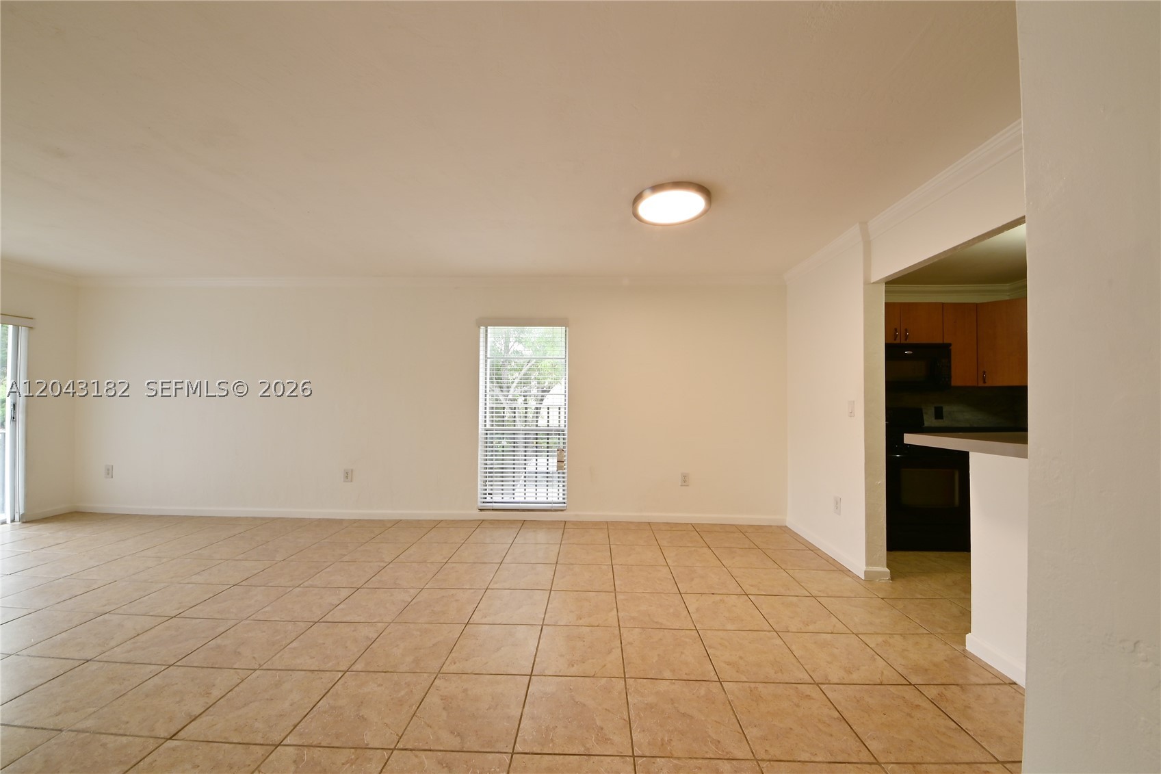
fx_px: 387
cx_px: 580
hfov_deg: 112.6
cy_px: 387
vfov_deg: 90.0
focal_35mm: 12
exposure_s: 1
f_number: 22
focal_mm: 8
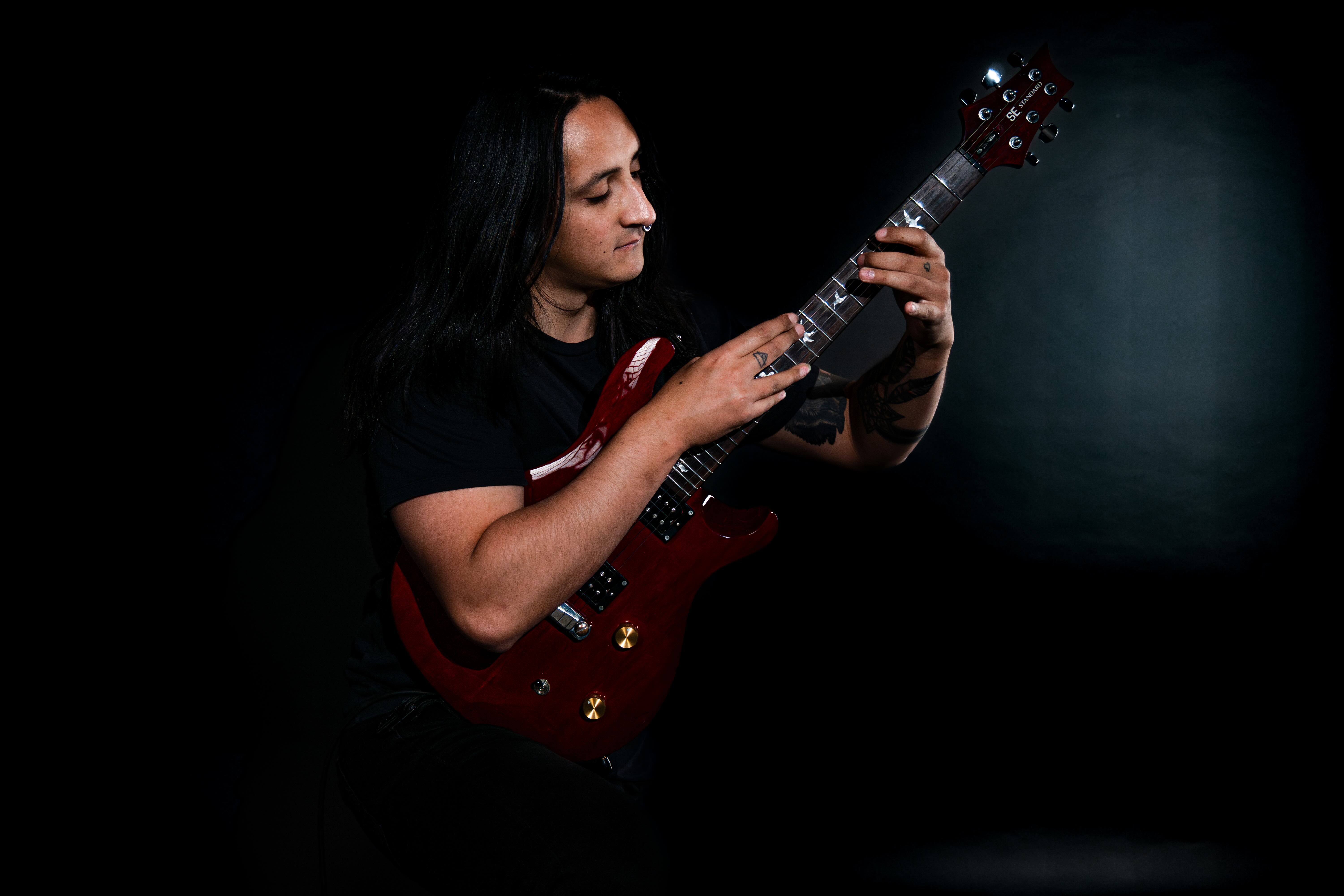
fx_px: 1624
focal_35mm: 44
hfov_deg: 45.0
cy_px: 448
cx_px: 672
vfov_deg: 30.8
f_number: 2.8
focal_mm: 29
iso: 800
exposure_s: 1/100
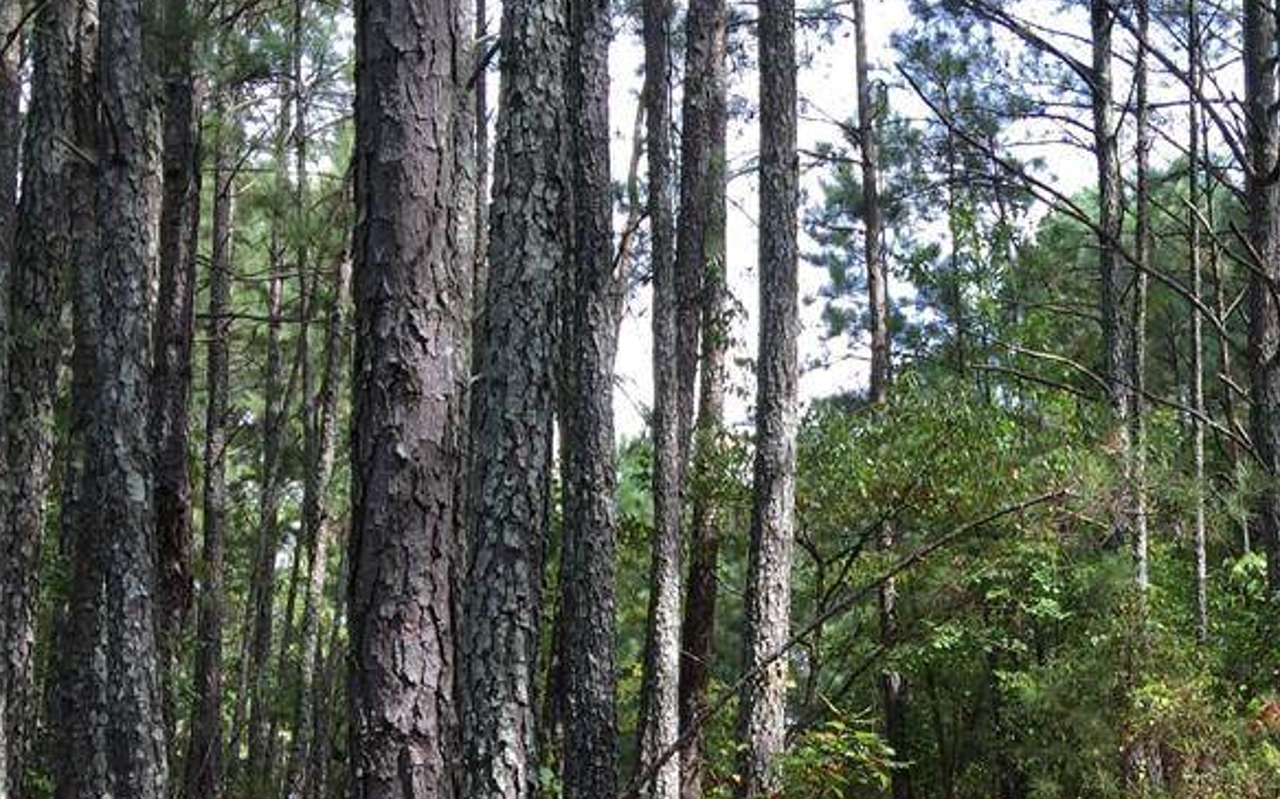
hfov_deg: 36.5
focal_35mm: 54
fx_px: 1883
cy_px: 757
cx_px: 990
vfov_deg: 23.2
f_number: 2.2
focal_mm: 4.15
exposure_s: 1/210
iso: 32
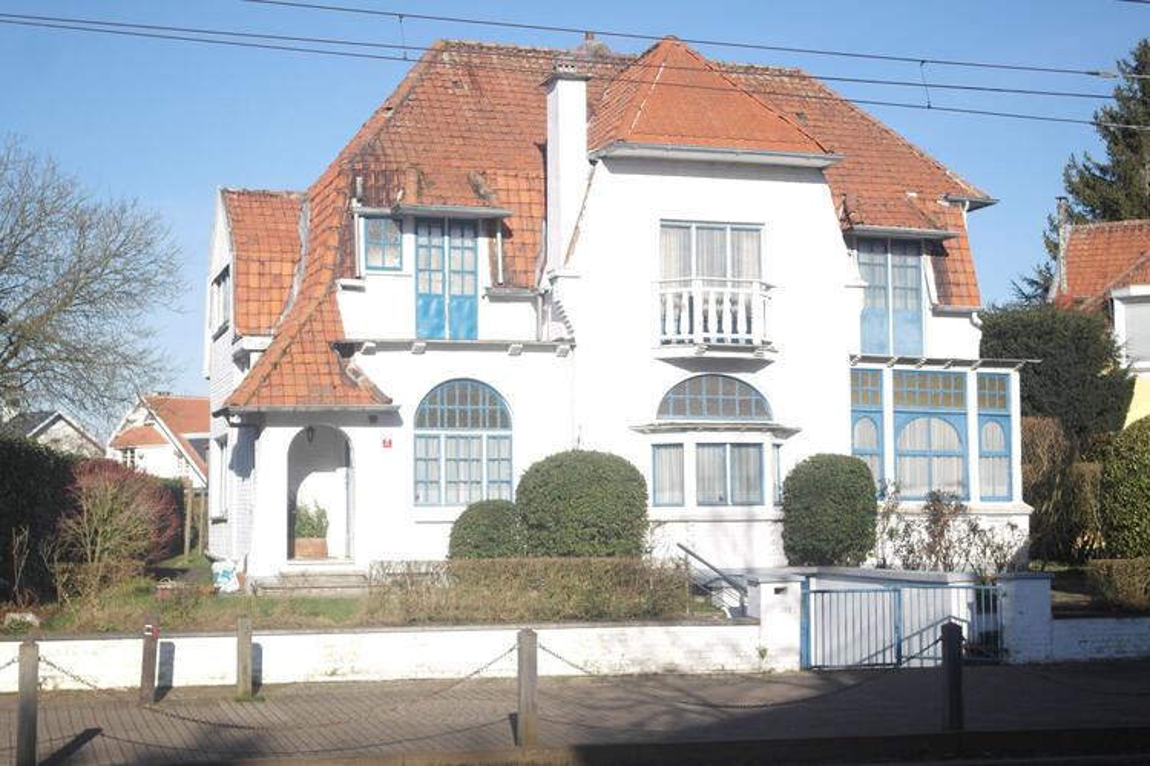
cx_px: 575
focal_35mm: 53
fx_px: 1693
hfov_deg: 37.5
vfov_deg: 25.5
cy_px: 383
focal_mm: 35
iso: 100
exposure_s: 1/400
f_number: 9
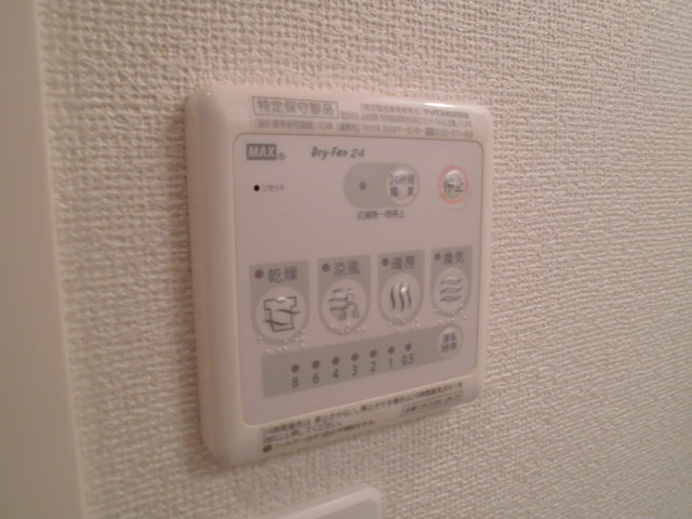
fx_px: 580
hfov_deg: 61.7
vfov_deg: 48.2
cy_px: 260
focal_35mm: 29
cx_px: 346
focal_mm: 5.3
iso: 200
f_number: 3.7
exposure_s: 1/60
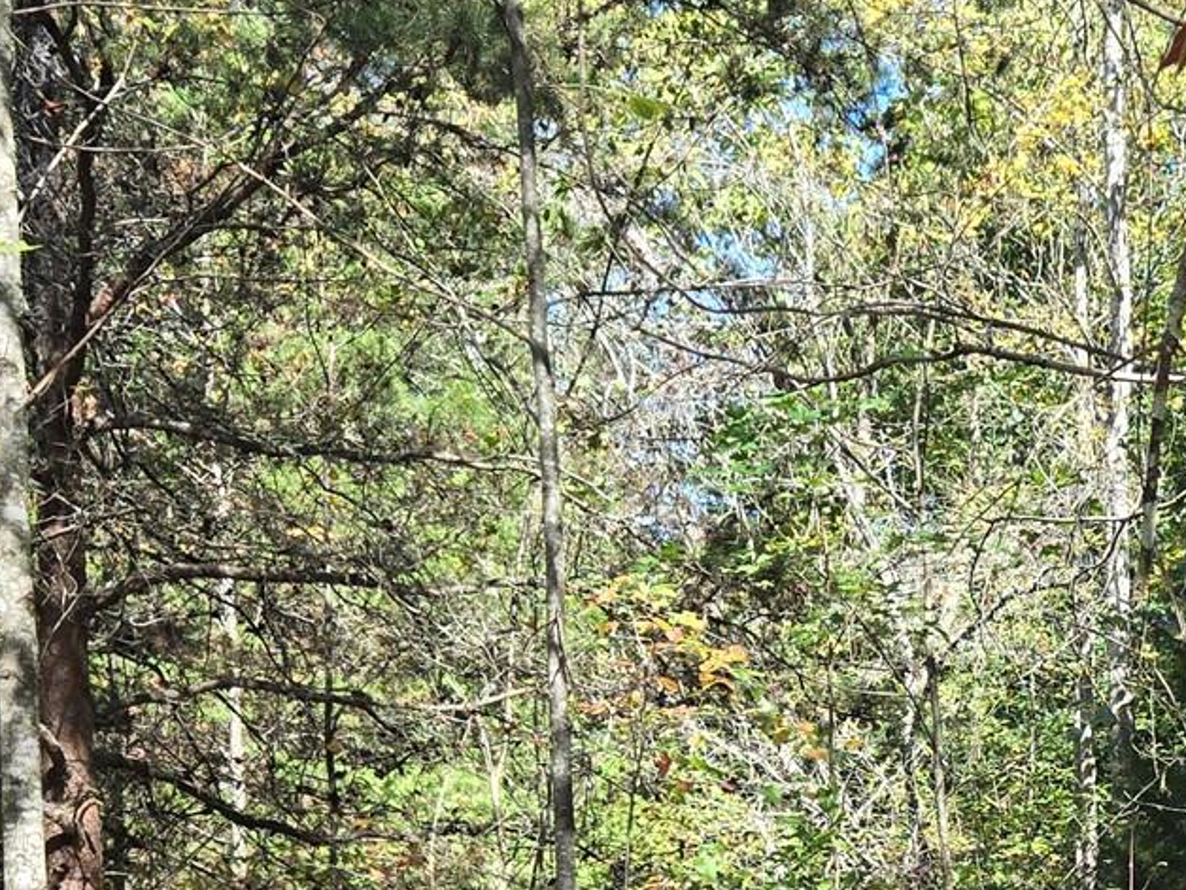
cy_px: 956
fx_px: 2570
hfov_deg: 24.8
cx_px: 1182
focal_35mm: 75
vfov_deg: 18.9
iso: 25
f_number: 1.8
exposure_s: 1/273
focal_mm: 5.4
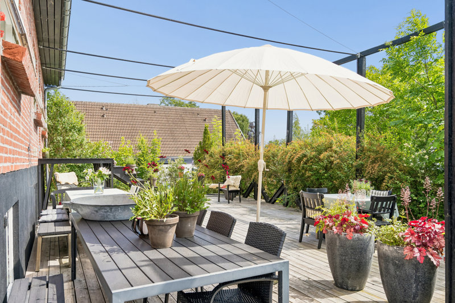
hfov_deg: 71.5
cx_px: 228
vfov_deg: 51.3
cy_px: 152
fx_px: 316
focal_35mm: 25
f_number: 6.3
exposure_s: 1/1250
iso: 800
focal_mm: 25
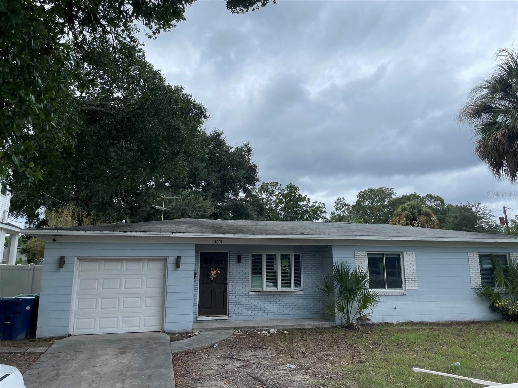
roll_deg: +0.4
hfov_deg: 67.3
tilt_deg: +11.3
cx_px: 259
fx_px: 389
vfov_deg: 53.1
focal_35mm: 26
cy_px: 194
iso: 32
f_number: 1.6
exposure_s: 1/4132
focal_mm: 4.2
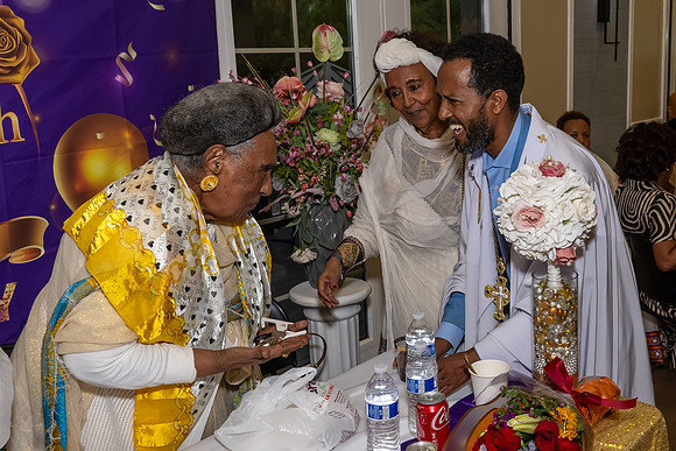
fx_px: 747
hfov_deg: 47.4
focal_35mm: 40
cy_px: 222
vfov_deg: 33.6
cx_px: 480
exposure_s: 1/250
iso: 1000
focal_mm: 19
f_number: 7.1
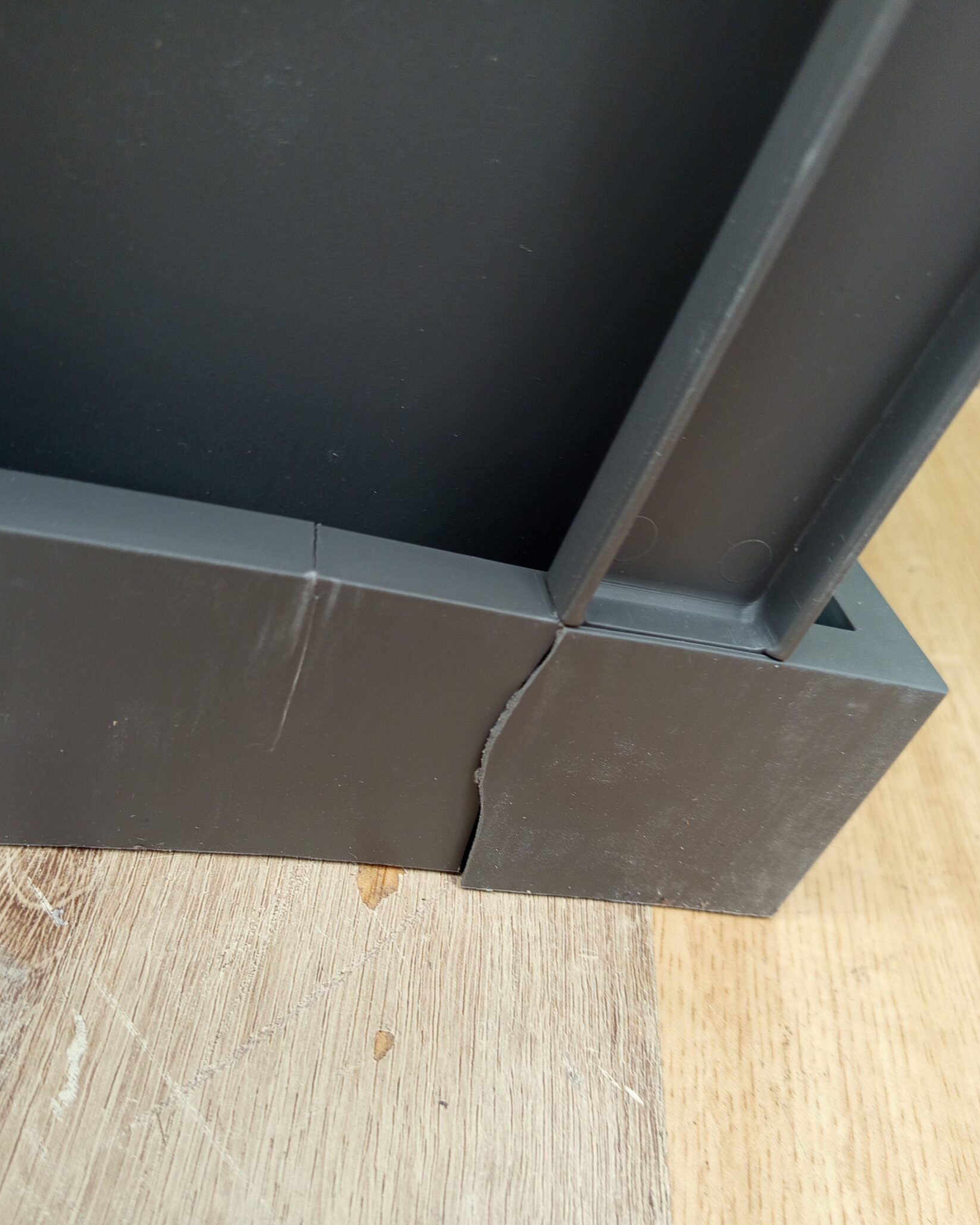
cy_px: 735
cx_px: 428
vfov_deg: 60.0
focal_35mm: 29
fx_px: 1052
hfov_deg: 49.8
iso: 221
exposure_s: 1/50
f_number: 1.7
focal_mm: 5.24
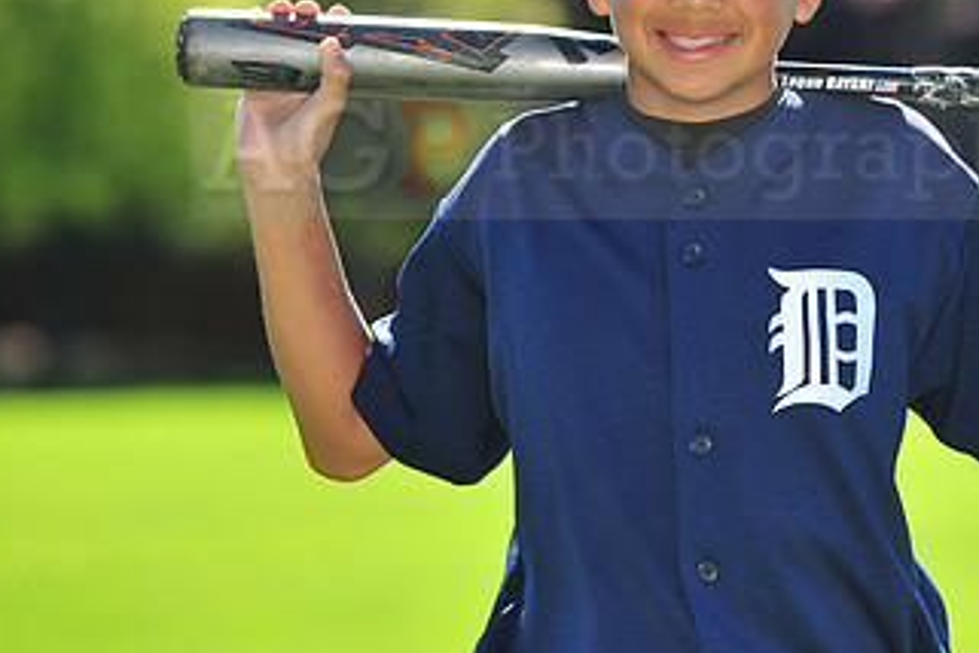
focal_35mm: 298
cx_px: 701
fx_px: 8103
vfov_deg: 4.6
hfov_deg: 6.9
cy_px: 128
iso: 320
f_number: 5
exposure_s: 1/1000
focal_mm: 165
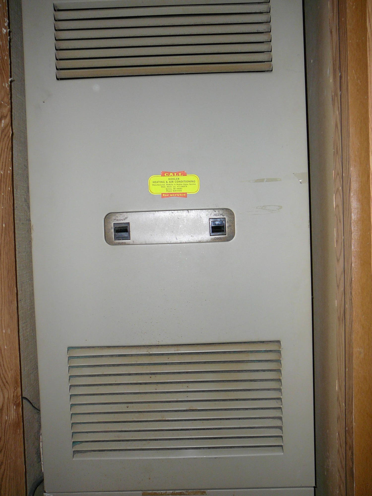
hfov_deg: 40.7
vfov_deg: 52.6
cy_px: 248
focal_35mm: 35
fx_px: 502
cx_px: 186
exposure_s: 1/30
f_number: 2.8
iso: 100
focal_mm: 5.2
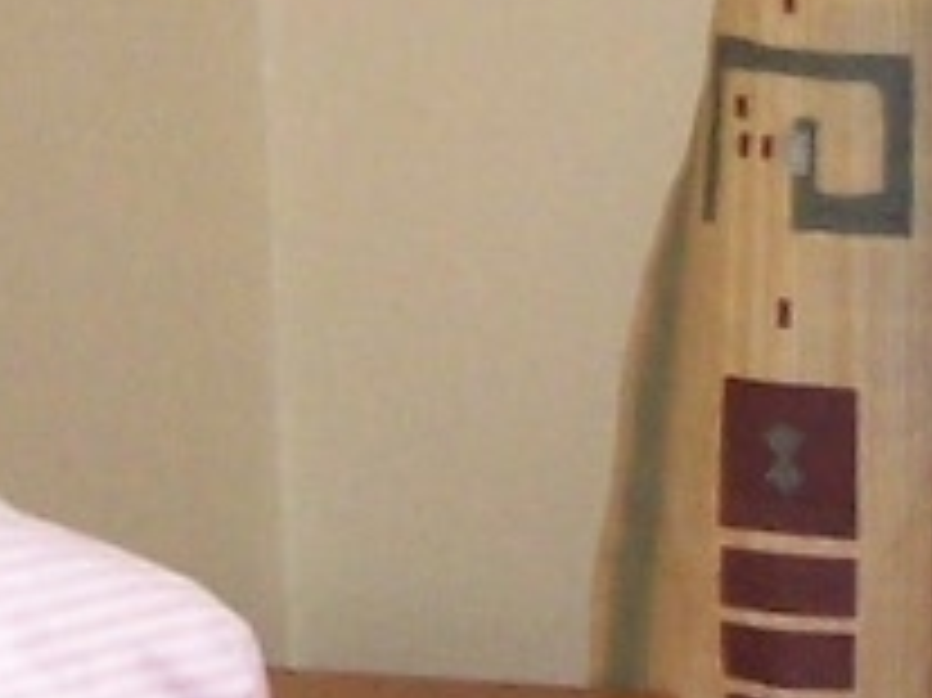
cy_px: 99
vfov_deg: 5.2
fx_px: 7669
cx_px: 446
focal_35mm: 285
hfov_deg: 7.0
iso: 140
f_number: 2.8
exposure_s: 1/60
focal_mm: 6.3
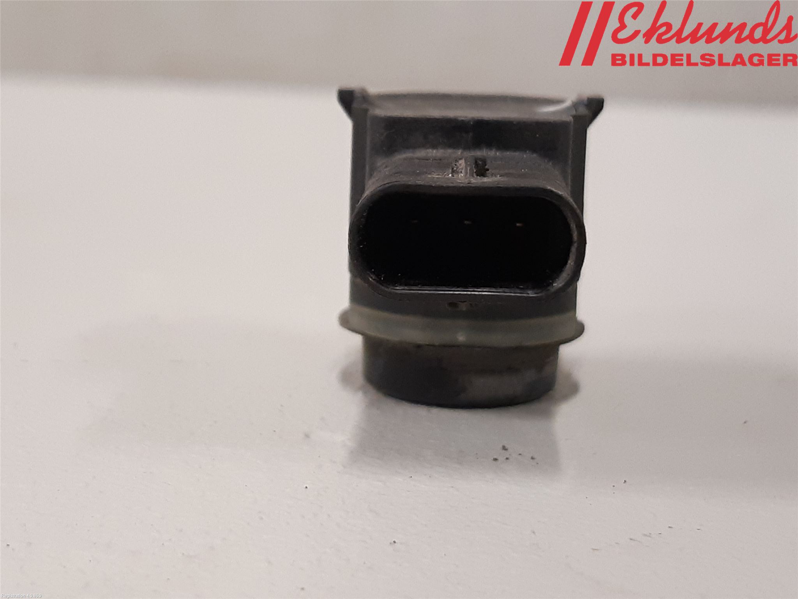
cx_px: 399
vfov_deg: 53.1
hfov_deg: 67.3
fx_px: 599
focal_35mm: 26
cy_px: 300
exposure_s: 1/60
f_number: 1.7
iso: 200
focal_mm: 3.93
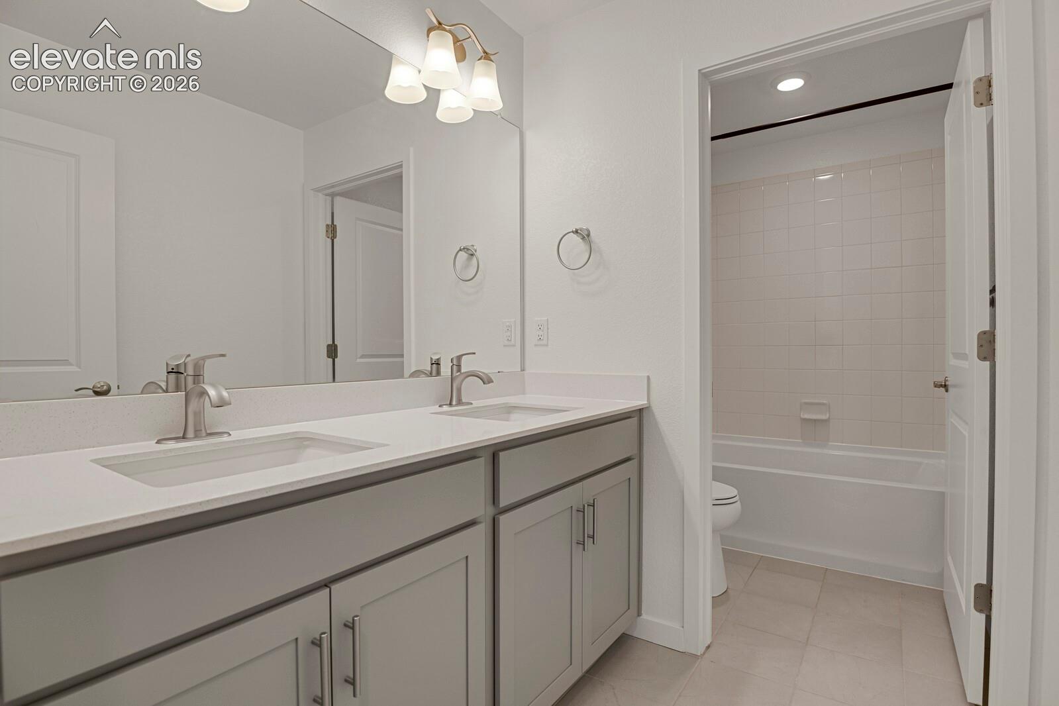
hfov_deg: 93.3
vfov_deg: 70.4
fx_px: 500
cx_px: 530
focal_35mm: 17
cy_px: 353
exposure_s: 1/2.5
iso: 250
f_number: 6.3
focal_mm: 17
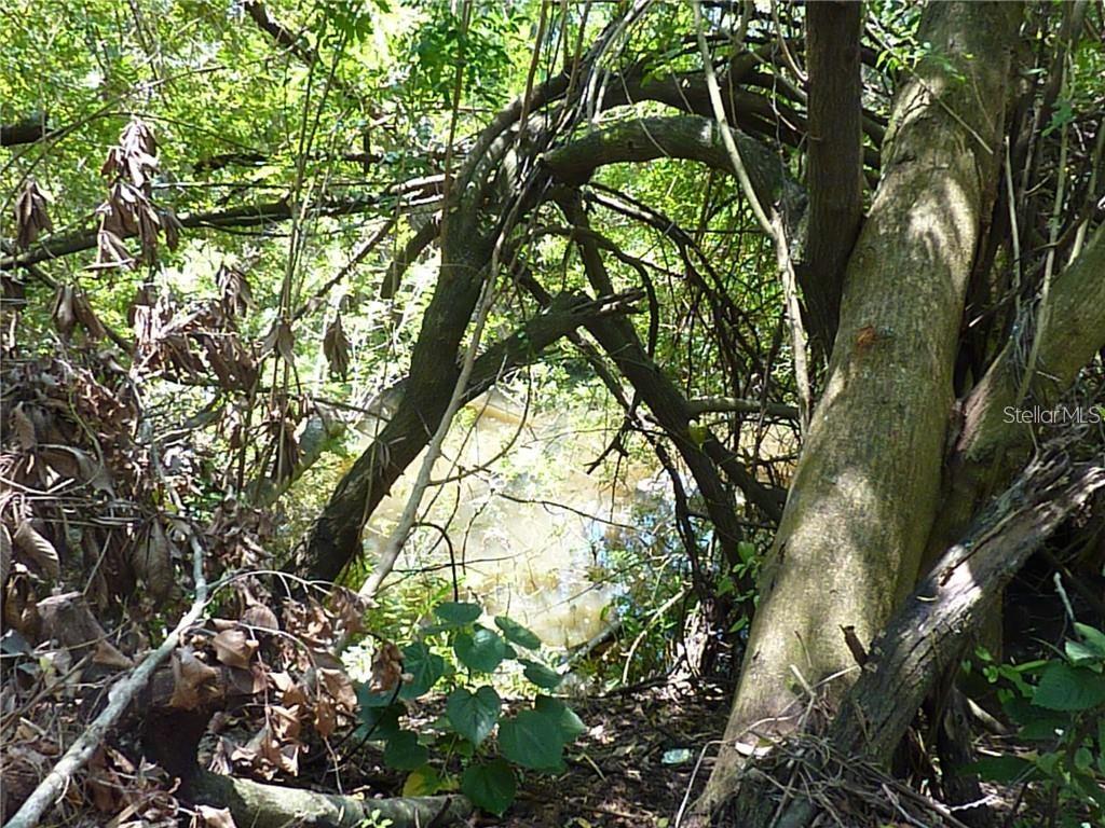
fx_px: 798
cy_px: 414
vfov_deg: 54.9
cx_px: 552
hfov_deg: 69.4
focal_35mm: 25
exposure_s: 1/400
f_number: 4
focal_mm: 4.1
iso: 800
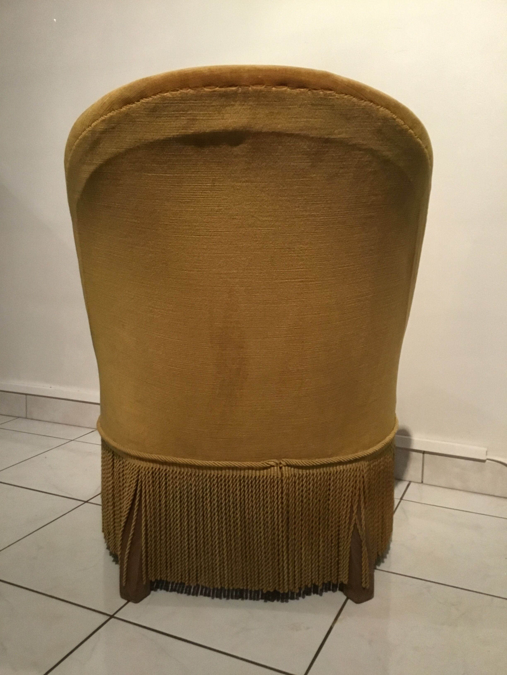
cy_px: 338
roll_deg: -0.5
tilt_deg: -9.5
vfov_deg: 58.4
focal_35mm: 31
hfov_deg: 45.4
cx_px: 254
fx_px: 605
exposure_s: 1/17
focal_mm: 3.3
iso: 200
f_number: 2.4
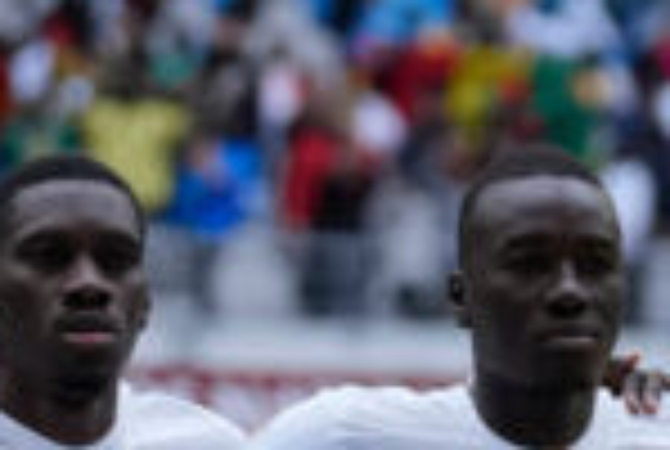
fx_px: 14061
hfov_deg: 2.7
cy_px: 763
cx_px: 238
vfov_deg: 1.8
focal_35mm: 754
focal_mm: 110
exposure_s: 1/1600
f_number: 3.2
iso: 1000
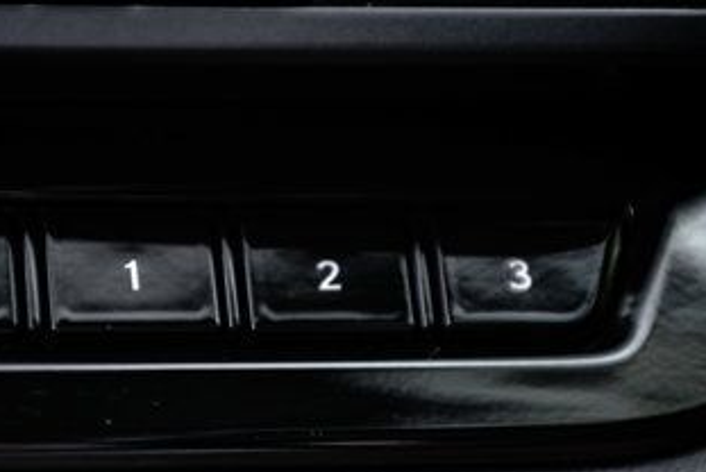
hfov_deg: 14.2
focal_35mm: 144
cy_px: 248
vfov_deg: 9.5
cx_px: 241
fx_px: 2827
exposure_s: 1/250
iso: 500
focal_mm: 70
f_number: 2.8
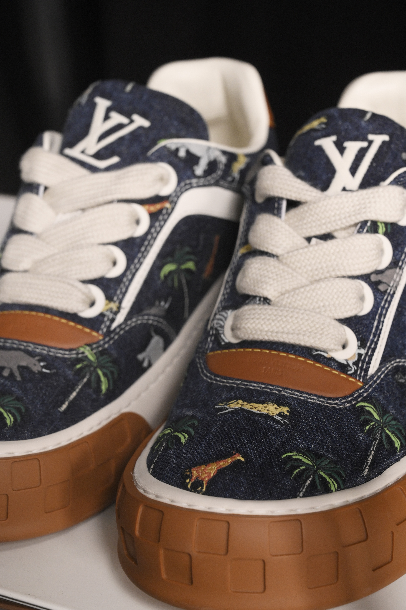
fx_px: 1184
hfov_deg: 19.5
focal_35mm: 70
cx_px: 203
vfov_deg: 28.8
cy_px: 305
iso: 2000
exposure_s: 1/125
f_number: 8
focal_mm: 70
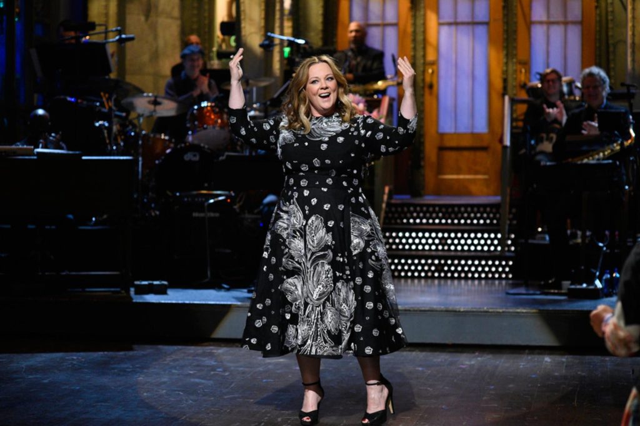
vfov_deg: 16.1
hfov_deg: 23.9
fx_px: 1511
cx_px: 320
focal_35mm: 85
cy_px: 213
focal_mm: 85
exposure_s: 1/200
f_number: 4
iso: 3200
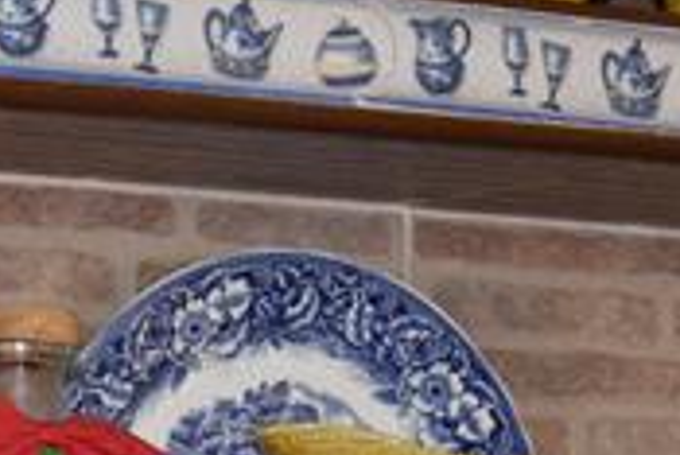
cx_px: 264
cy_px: 554
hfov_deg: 10.6
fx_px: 3648
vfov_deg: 7.1
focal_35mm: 193
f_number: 3.8
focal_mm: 22
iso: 1600
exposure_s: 1/60
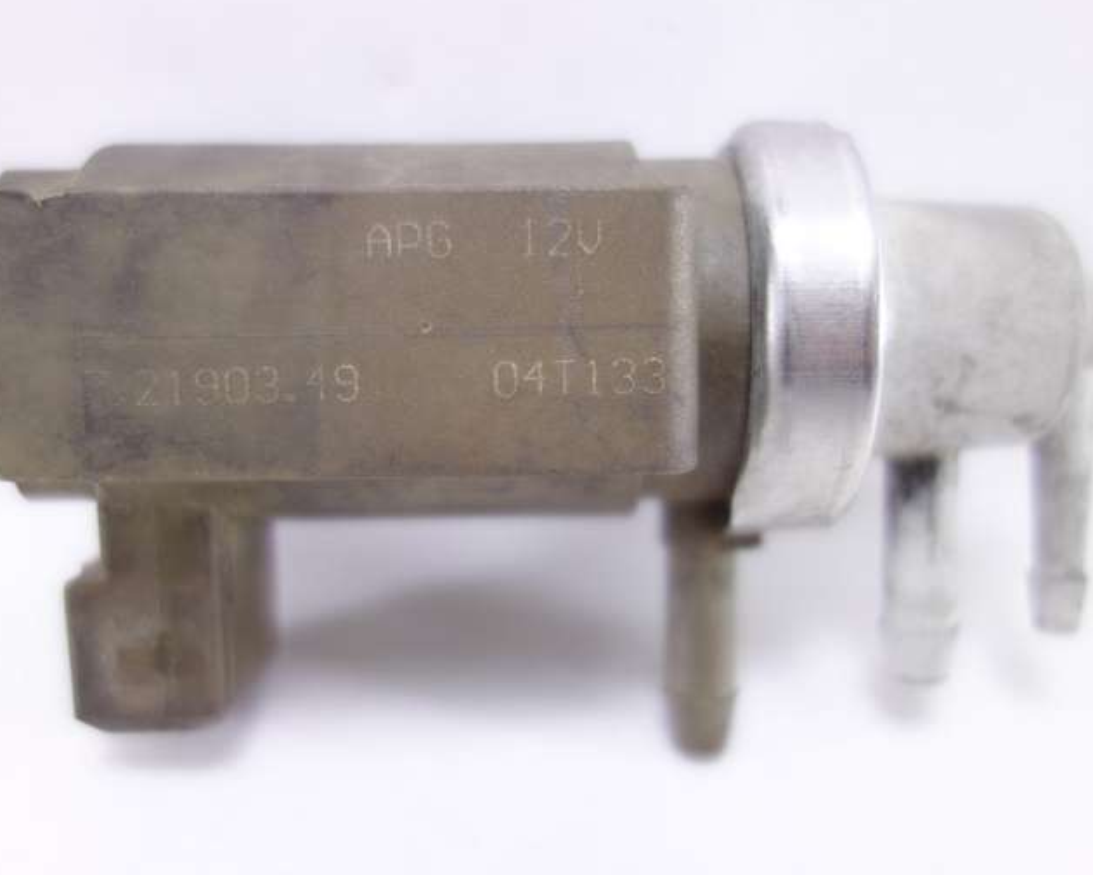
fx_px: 1035
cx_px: 570
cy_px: 433
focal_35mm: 32
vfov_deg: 45.8
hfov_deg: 55.6
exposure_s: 1/80
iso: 125
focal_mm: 10.4
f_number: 1.8
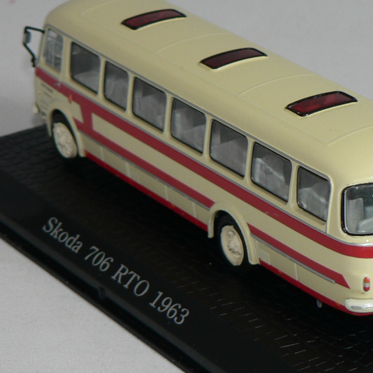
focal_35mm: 186
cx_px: 325
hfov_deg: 9.4
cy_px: 155
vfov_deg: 9.4
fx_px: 2268
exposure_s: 1/60
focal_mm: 13.1
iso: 80
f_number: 3.2
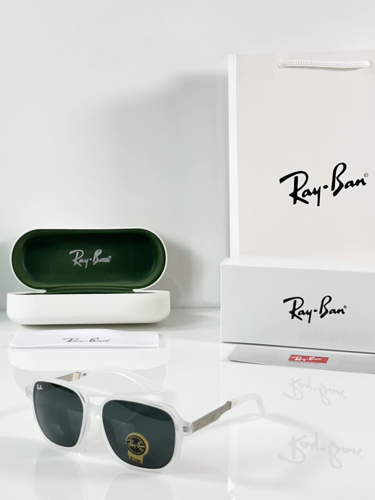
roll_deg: +0.4
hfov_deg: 19.6
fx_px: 1083
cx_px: 123
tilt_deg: -7.8
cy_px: 193
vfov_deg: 25.9
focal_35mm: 75
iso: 64
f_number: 1.78
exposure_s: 1/100
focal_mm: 6.86
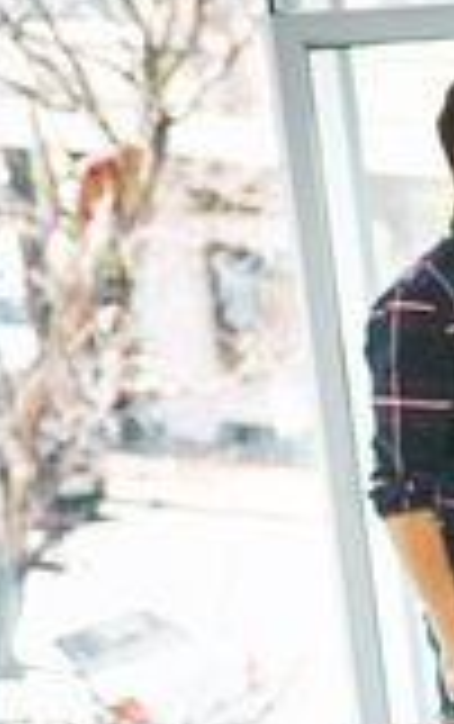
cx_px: 1366
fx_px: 3159
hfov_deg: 7.3
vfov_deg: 12.6
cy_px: 983
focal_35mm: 160
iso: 250
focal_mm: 35
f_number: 2
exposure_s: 1/800
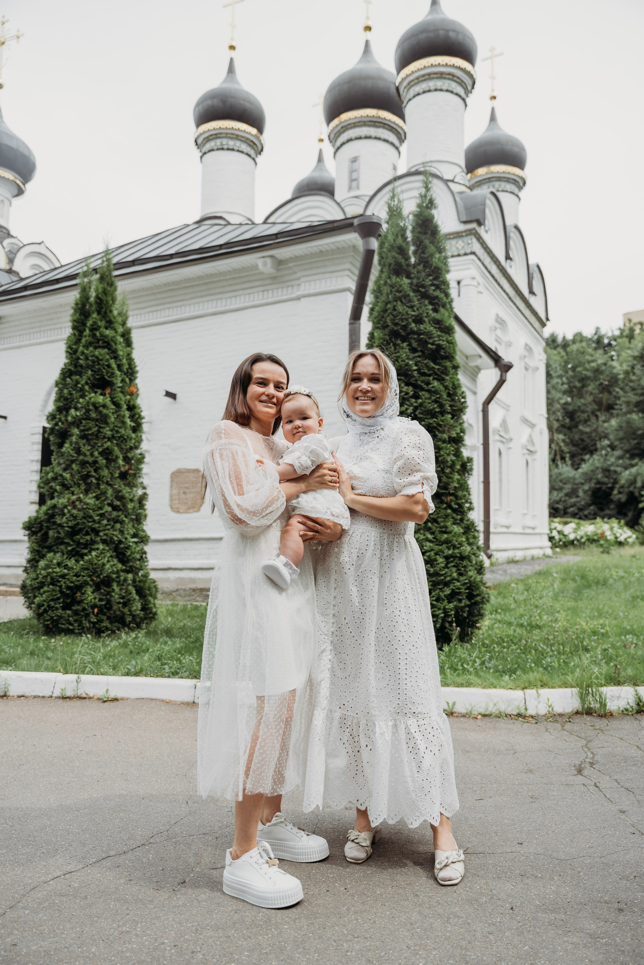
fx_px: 775
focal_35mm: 29
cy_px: 482
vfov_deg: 63.8
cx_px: 322
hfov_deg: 45.1
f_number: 2.8
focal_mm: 28.9
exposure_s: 1/640
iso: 50
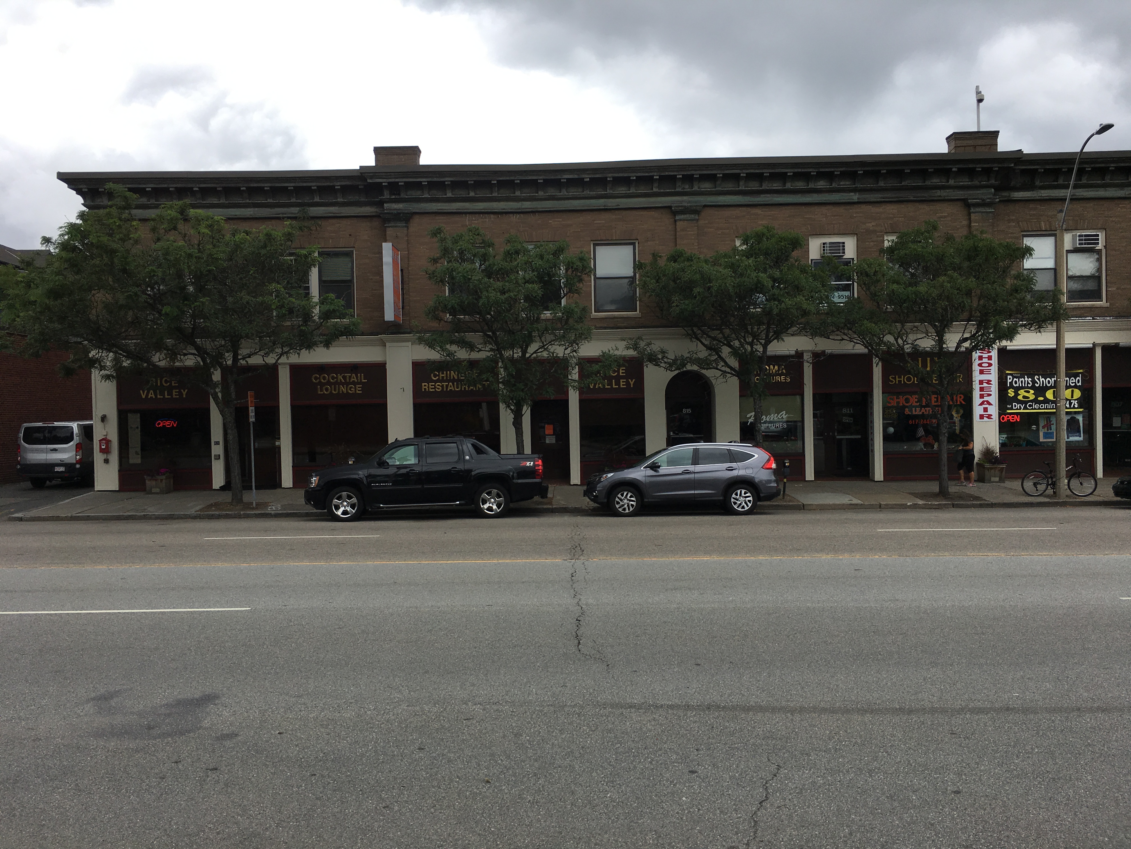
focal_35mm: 29
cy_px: 424
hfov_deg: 61.7
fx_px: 948
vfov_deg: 48.2
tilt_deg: -1.1
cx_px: 566
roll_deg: +1.9
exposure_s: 1/718
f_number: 2.2
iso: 25
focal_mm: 4.15
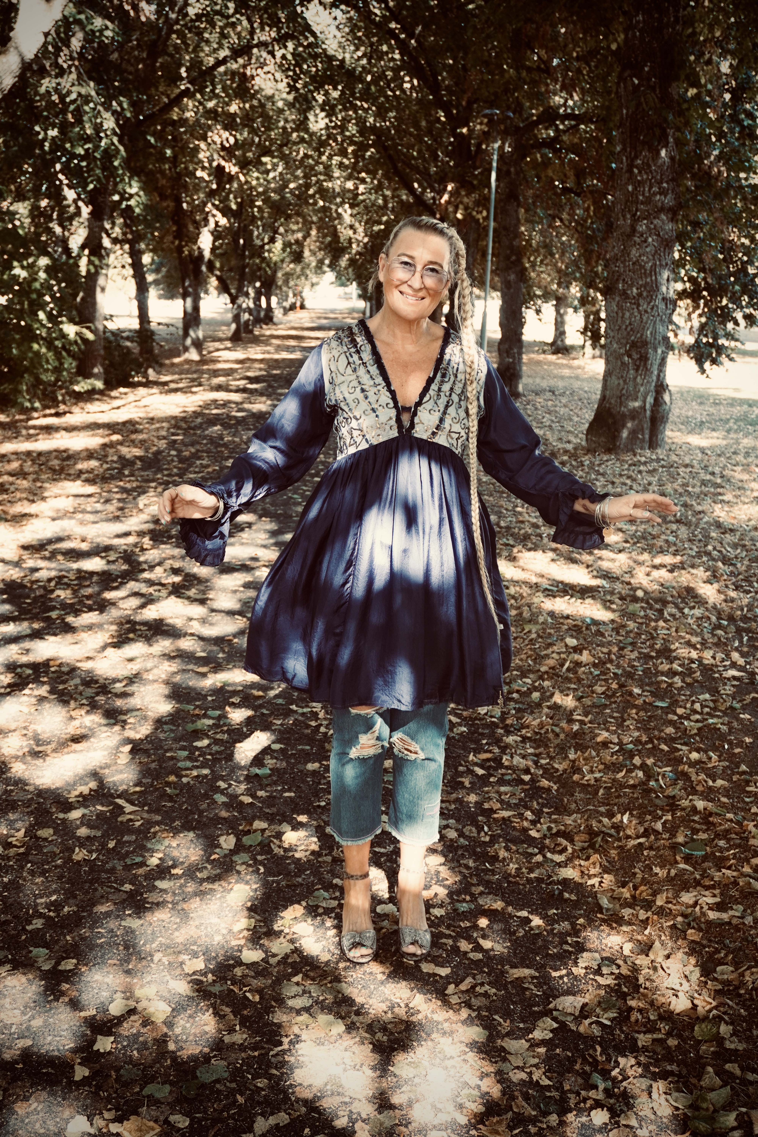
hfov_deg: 33.0
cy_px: 568
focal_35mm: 40
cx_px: 379
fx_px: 1279
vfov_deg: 47.9
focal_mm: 27
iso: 320
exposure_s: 1/160
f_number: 4.5
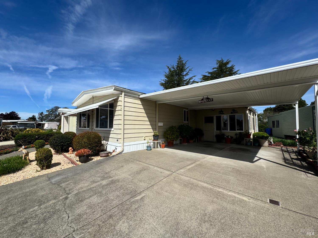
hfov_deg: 102.1
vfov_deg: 85.7
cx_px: 159
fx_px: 129
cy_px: 119
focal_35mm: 14
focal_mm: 2.22
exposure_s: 1/2985
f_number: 2.2
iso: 50
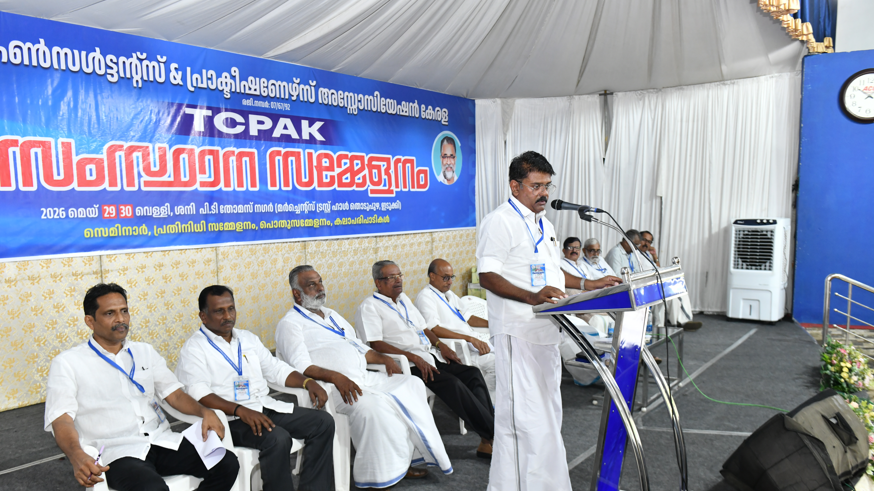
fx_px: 718
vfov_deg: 37.7
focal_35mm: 31
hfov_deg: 62.6
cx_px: 430
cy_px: 290
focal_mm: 29
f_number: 4.5
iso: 1600
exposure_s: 1/160
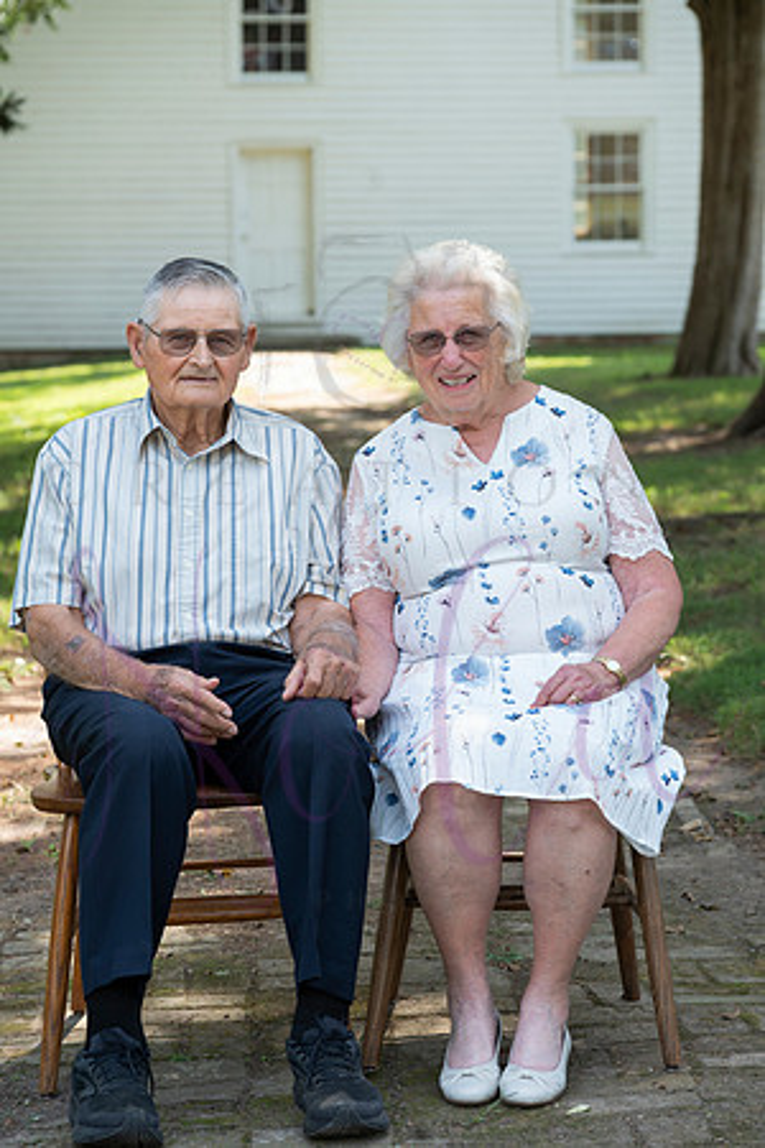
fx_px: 3251
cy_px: 574
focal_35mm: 102
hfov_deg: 13.4
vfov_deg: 20.0
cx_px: 382
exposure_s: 1/200
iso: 400
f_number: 5.6
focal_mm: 102
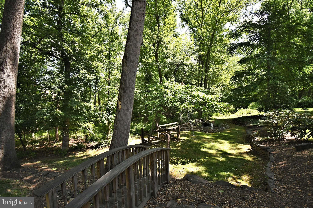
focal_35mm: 15
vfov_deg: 77.3
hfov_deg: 100.4
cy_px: 104
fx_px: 130
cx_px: 156
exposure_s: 1/2500
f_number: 4.5
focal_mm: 10
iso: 2500
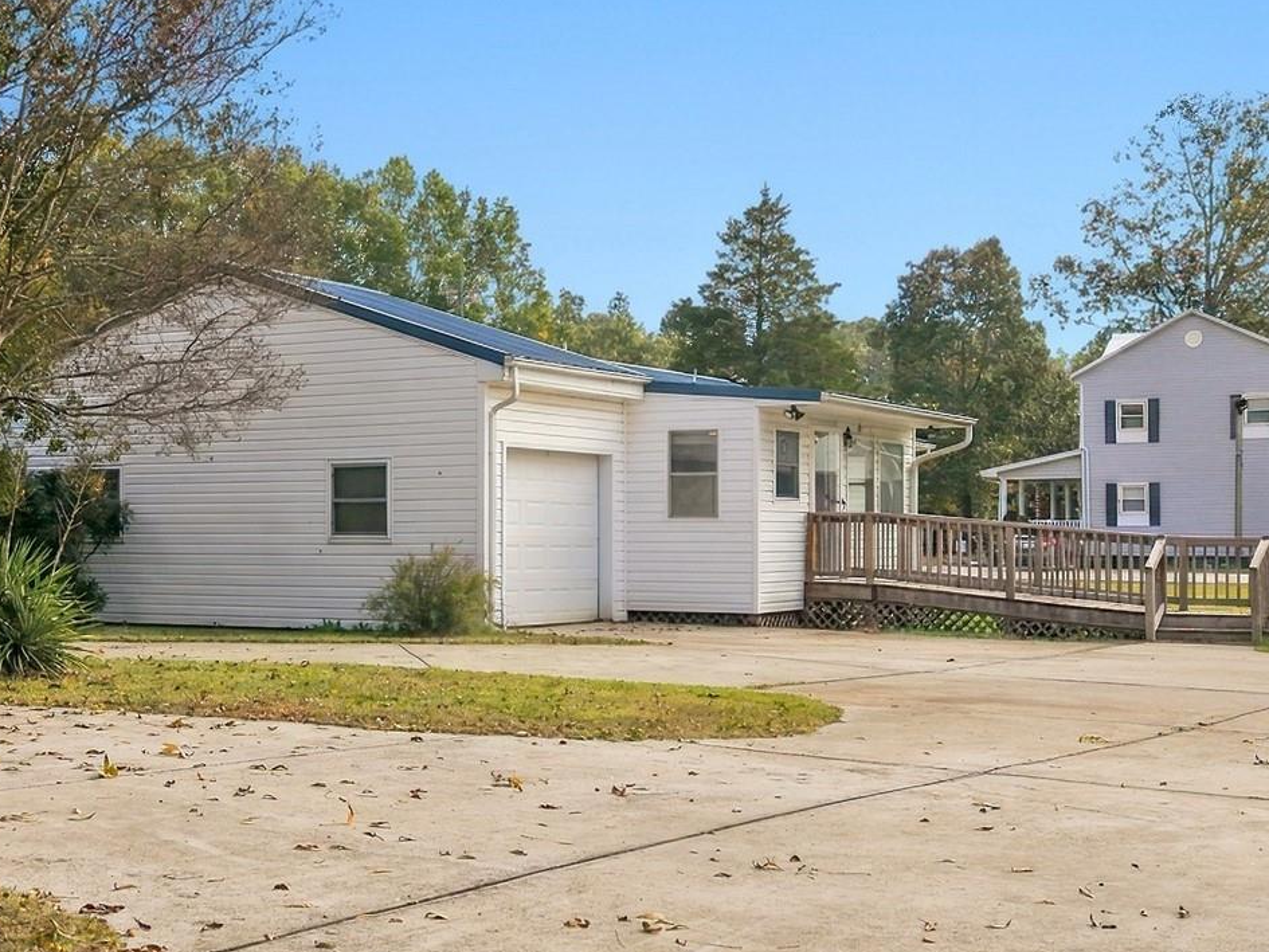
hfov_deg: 36.4
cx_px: 410
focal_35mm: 52
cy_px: 532
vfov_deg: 28.0
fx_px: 1907
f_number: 1.8
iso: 240
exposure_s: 1/250
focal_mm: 8.7
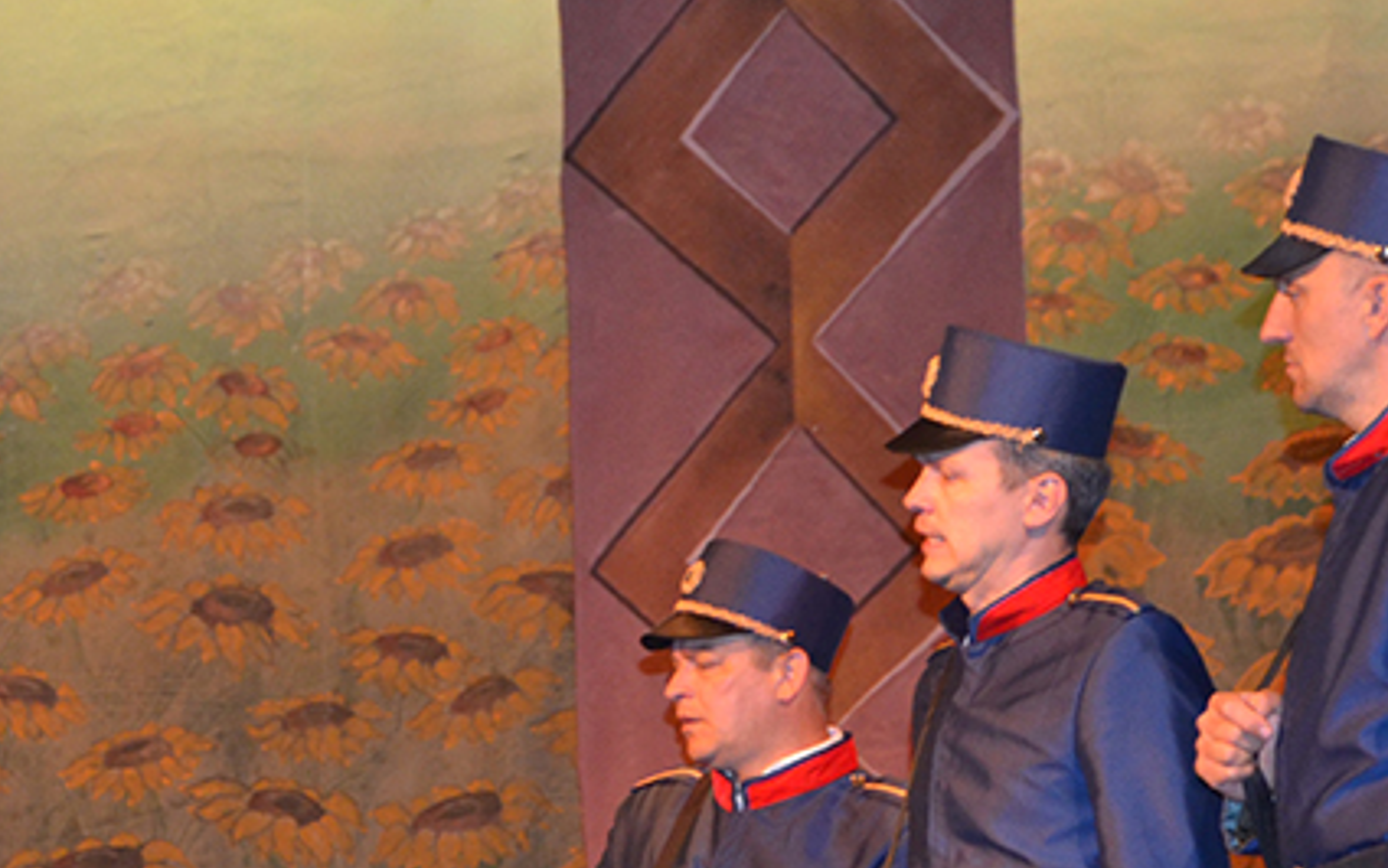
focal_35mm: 151
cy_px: 906
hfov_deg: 13.7
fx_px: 5714
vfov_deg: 8.6
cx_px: 7
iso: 800
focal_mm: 38
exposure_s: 1/60
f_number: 4.8
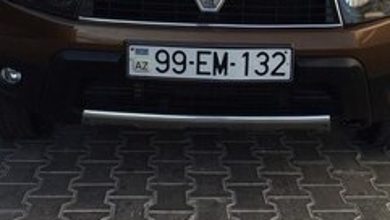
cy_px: -42
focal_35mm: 65
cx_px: 212
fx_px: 673
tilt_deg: -6.9
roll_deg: -0.7
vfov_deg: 17.7
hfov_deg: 32.3
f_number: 2.2
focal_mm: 4.15
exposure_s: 1/977
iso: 32
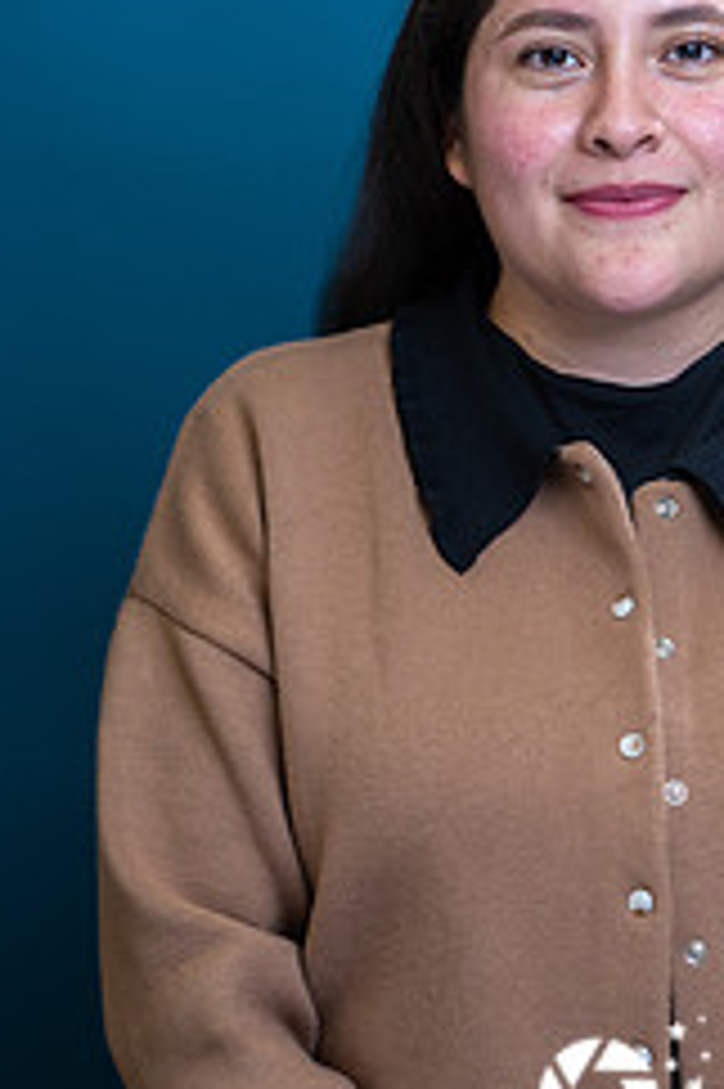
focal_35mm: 132
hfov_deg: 10.3
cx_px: 607
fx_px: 3987
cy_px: 346
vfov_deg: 15.5
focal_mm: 71
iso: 400
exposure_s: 1/125
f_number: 5
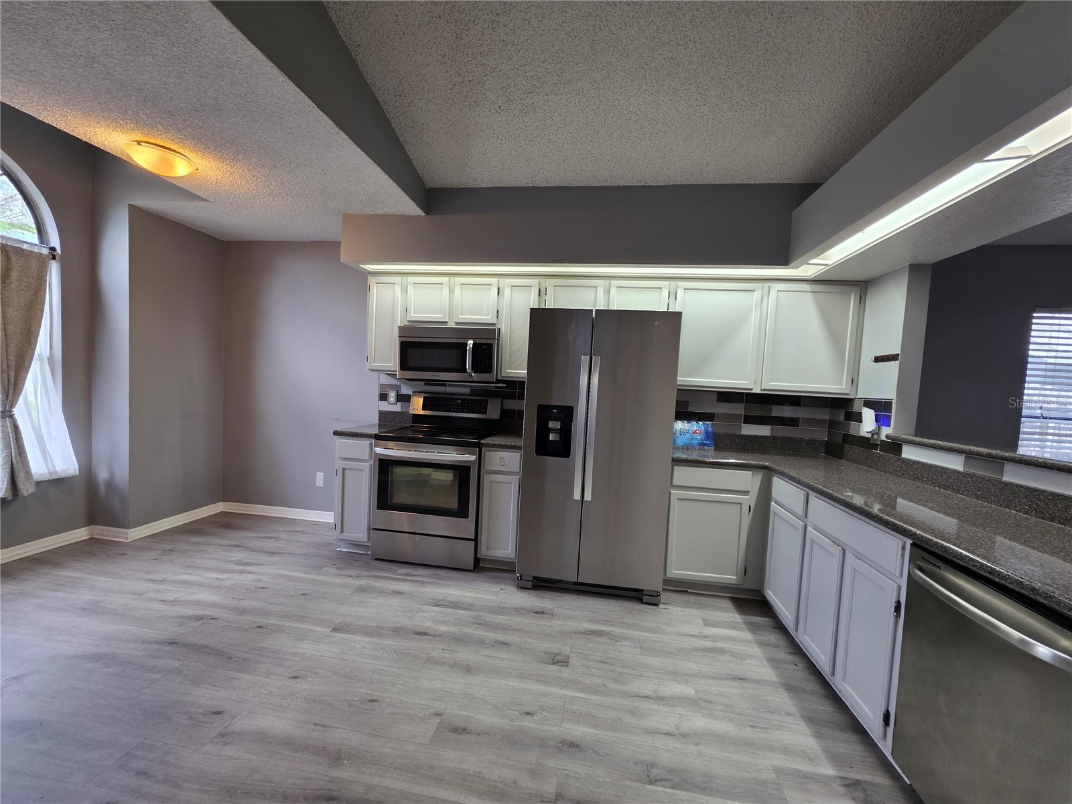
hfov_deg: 106.2
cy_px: 402
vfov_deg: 89.9
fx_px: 403
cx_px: 536
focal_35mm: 13
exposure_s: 1/60
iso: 160
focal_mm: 2.2
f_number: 1.9
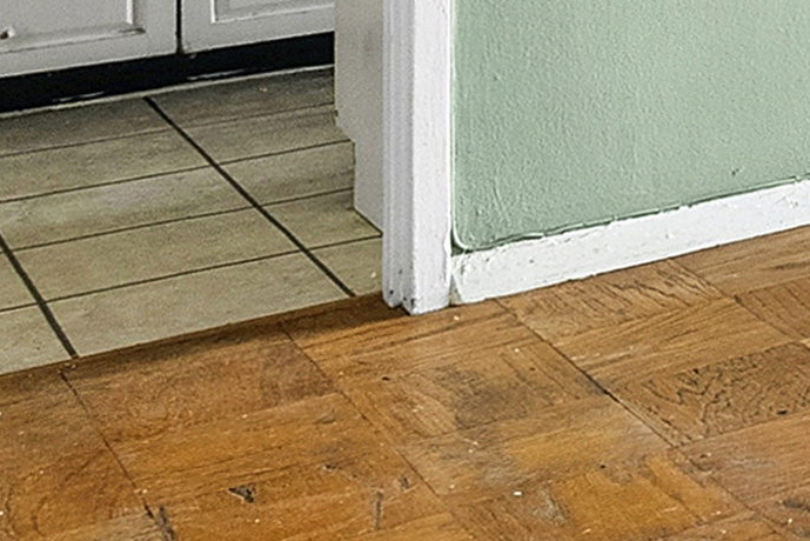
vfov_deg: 12.7
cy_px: -497
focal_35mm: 96
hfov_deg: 15.3
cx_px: 1782
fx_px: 2161
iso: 1600
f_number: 16
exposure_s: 1/15
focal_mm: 16
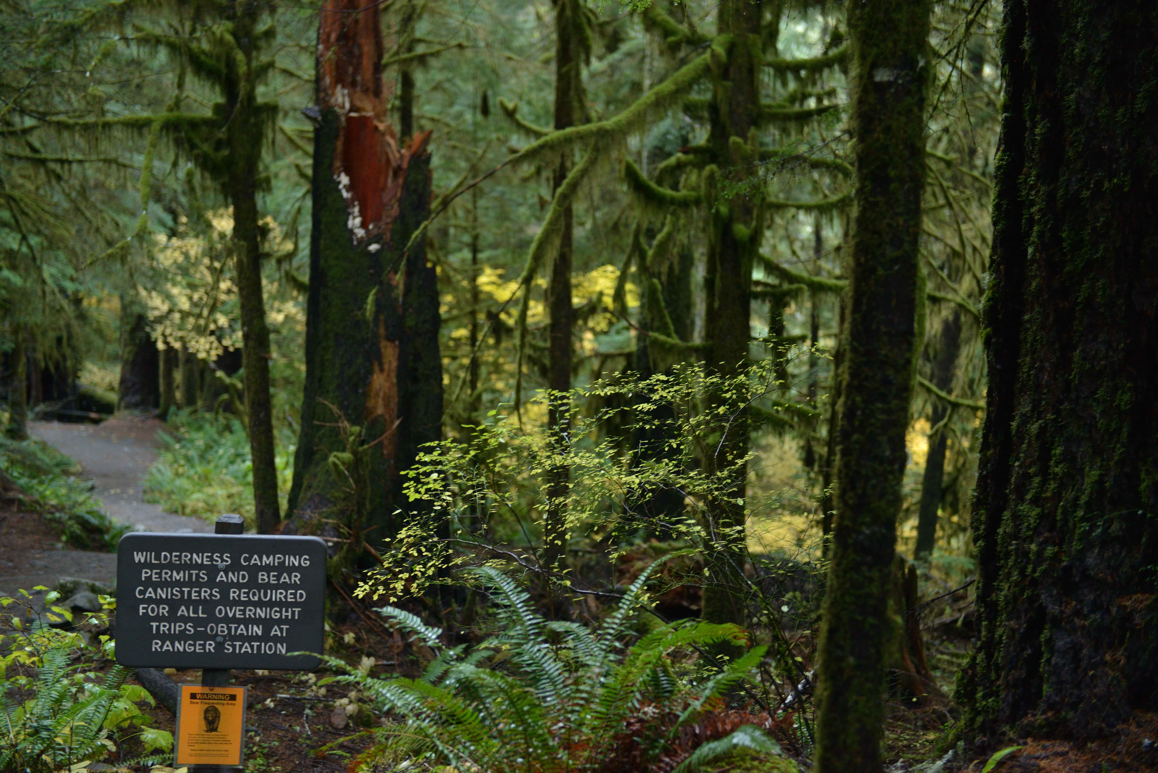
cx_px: 579
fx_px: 1866
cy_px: 386
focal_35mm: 58
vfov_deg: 23.4
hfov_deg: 34.5
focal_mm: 58
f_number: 2.8
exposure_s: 1/50
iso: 800
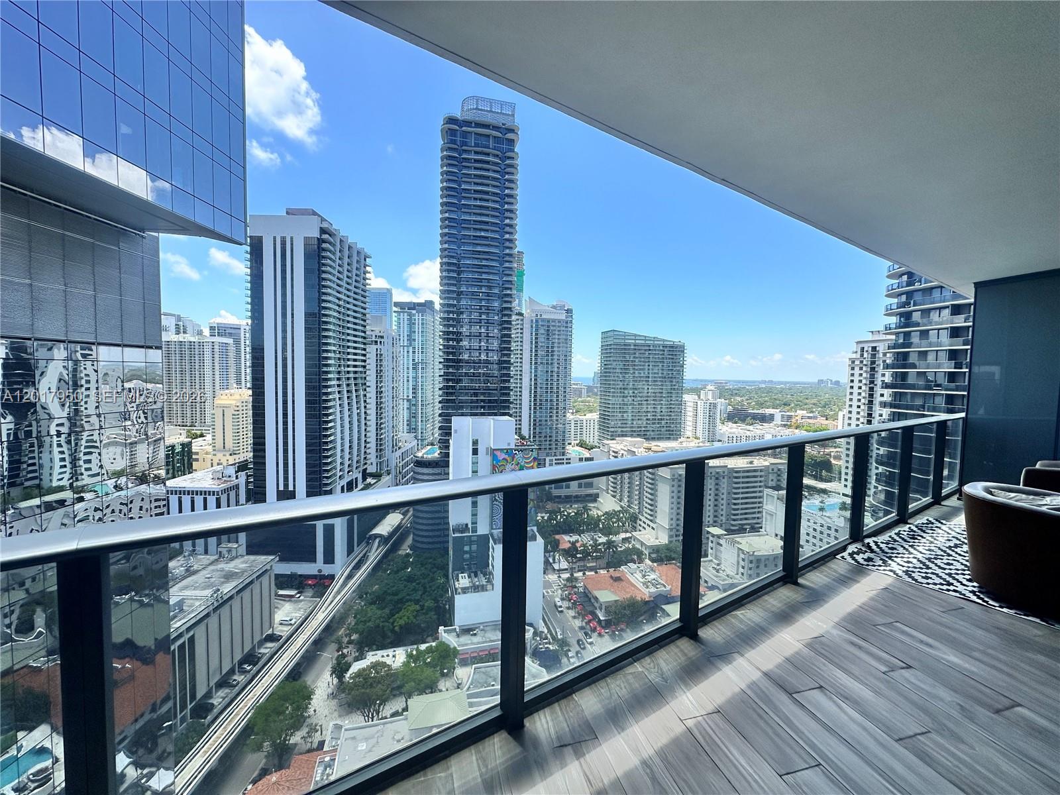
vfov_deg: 85.7
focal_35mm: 14
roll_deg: -1.0
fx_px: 429
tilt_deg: -3.4
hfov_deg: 102.1
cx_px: 530
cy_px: 398
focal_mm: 2.22
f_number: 2.2
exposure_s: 1/1289
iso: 50
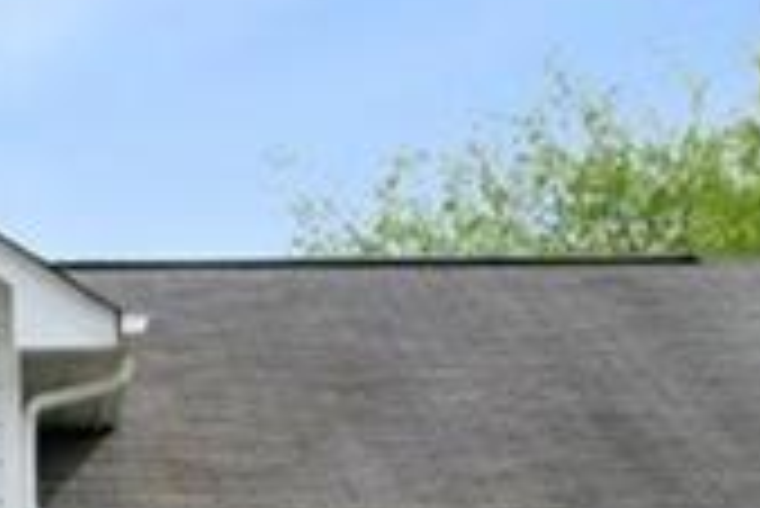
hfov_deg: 15.2
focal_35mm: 133
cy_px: 955
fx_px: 2810
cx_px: 40
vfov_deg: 9.7
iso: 120
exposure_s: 1/2500
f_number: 2.8
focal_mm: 8.38
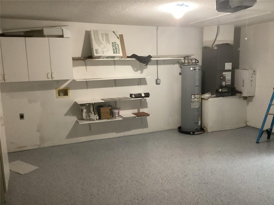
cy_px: 102
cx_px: 137
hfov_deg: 58.4
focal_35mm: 31
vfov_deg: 45.4
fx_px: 245
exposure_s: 1/30
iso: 400
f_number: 2.4
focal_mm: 3.3
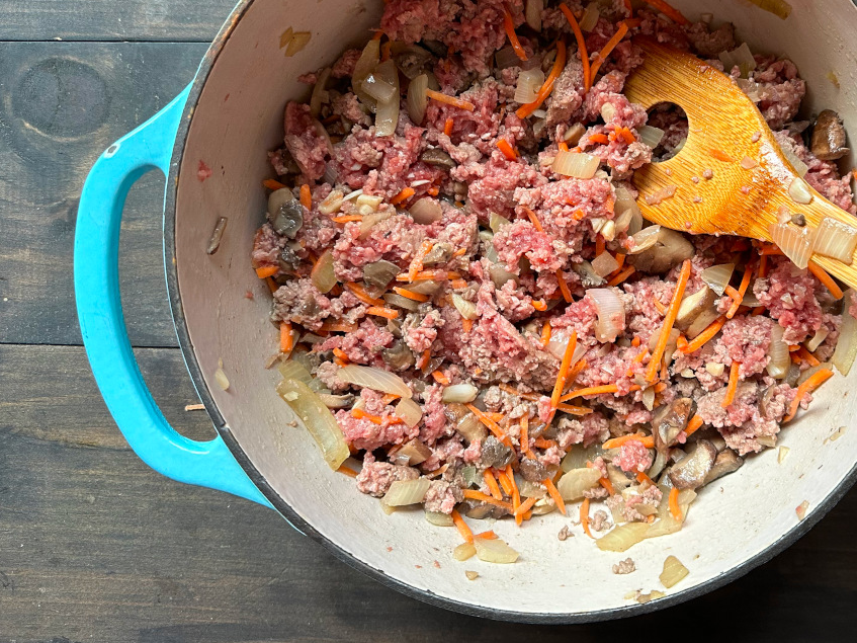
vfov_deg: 41.2
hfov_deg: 53.1
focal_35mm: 34
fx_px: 842
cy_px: 209
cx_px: 558
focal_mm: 6.86
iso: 250
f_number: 1.78
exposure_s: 1/108
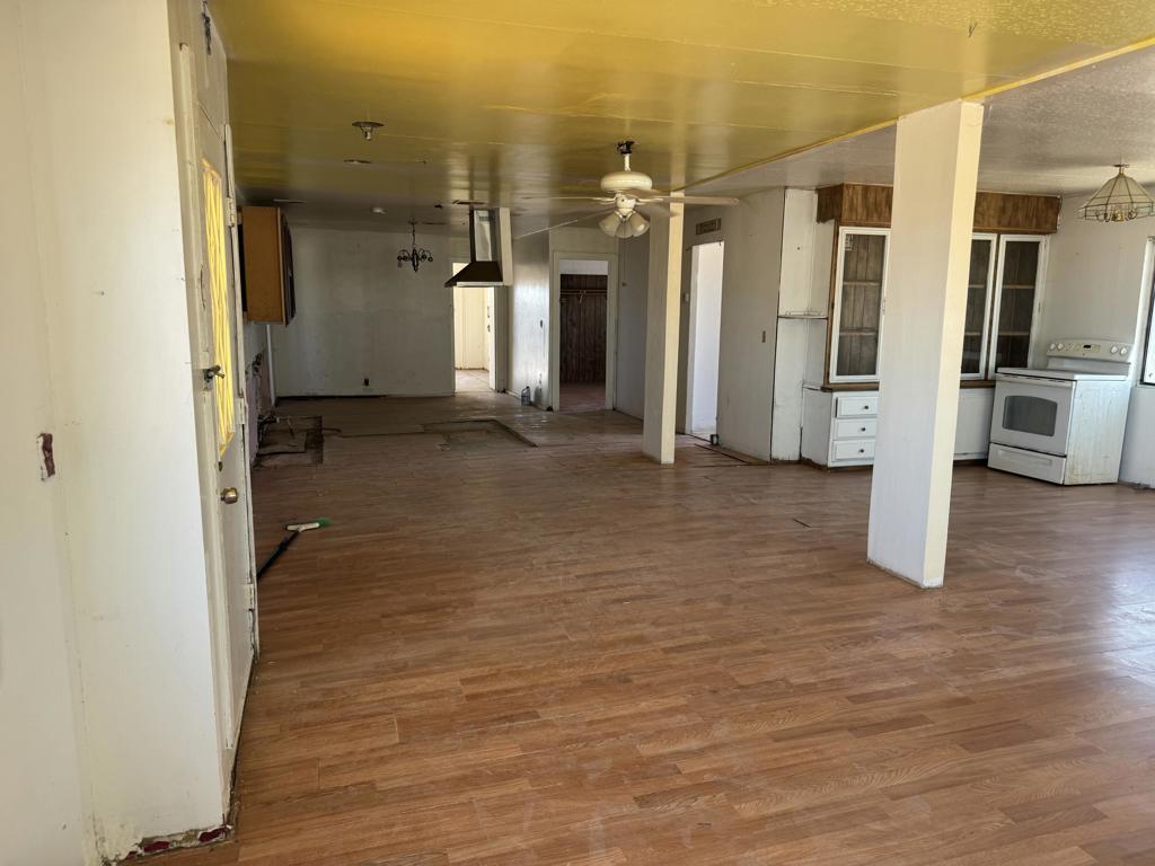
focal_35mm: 24
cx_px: 578
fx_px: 801
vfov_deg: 56.8
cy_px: 433
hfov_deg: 71.6
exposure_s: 1/121
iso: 64
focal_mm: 6.76
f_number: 1.78
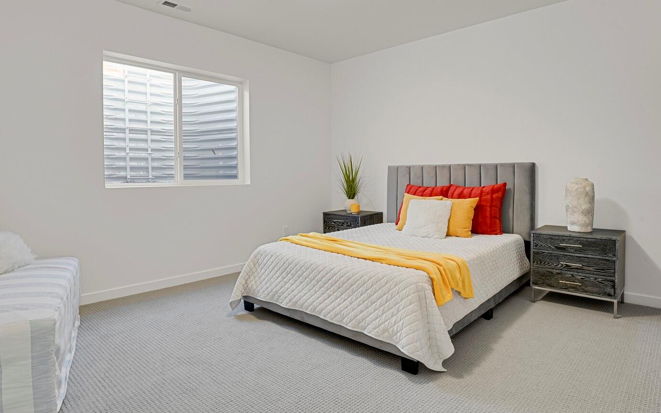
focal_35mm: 20
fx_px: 360
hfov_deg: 85.1
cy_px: 186
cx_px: 332
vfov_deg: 59.5
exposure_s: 6
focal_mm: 17
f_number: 8
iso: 250
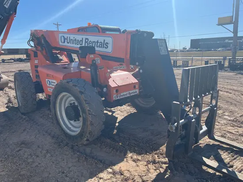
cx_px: 122
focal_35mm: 26
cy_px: 91
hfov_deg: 67.3
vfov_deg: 53.1
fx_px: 183
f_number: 1.6
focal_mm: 5.1
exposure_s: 1/3049
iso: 50
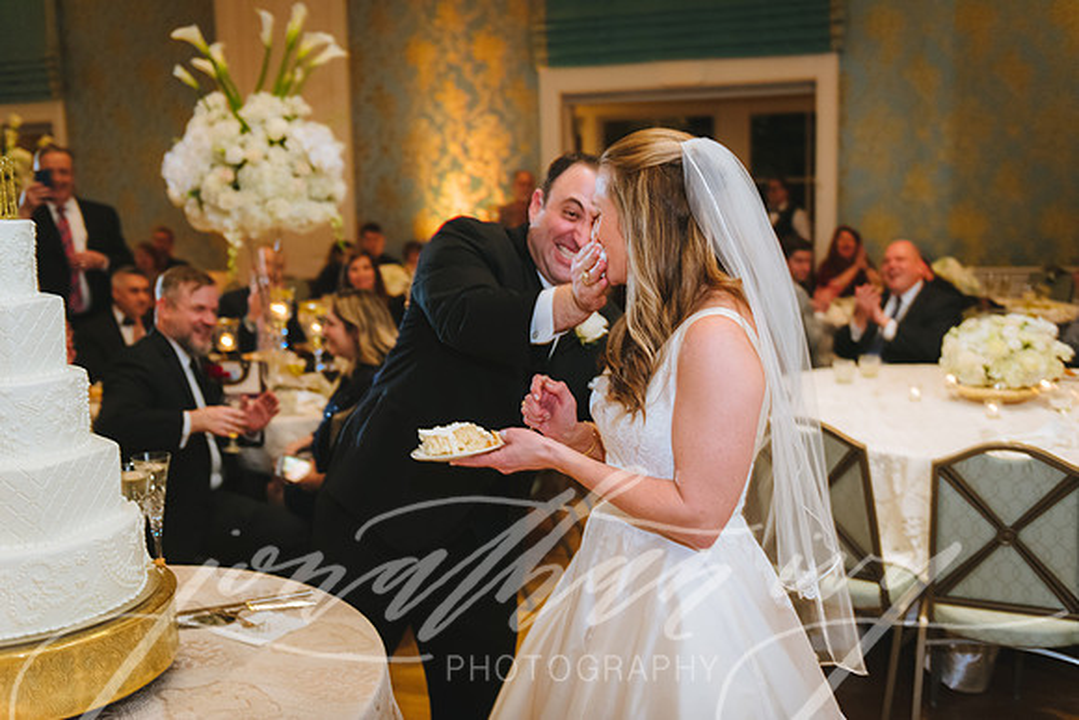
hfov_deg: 50.7
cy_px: 360
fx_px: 1139
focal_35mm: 38
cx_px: 540
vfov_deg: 35.1
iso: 2000
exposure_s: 1/125
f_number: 2.8
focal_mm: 38
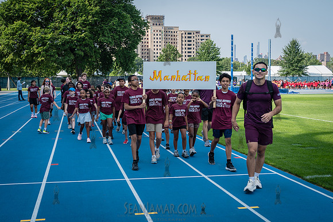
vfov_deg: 30.3
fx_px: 409
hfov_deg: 44.3
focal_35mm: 44
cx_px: 154
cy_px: 114
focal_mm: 35
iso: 100
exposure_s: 1/320
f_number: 5
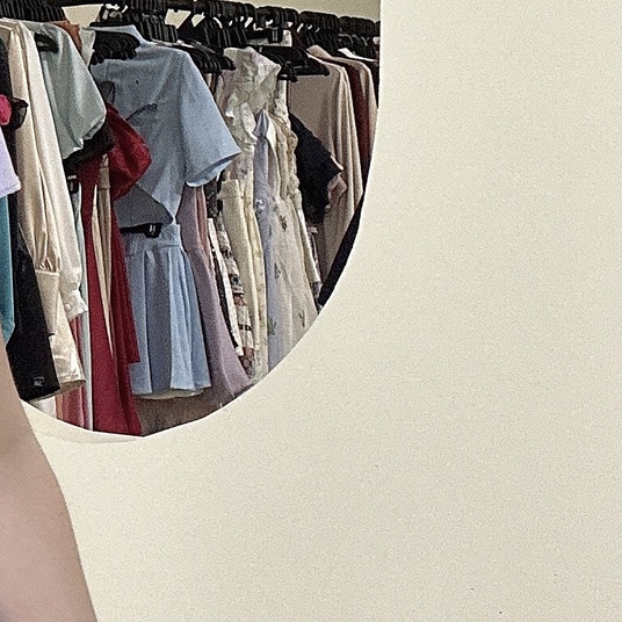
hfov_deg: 17.0
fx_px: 1850
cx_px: -355
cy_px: 496
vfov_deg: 18.9
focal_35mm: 91
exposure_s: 1/60
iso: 100
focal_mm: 2.69
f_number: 1.9
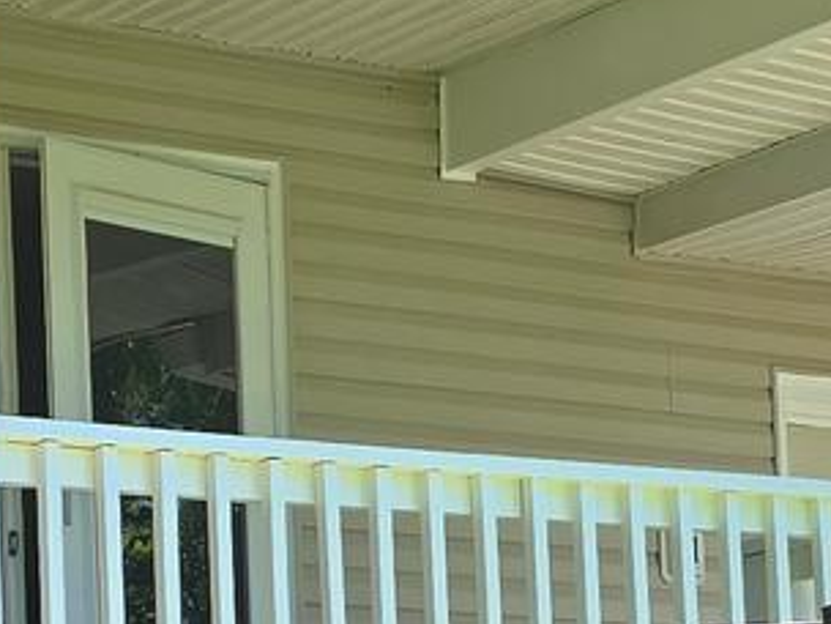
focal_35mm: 155
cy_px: 1114
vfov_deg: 9.2
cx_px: -123
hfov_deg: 12.5
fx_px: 3721
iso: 12
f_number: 1.7
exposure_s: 1/241
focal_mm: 6.3
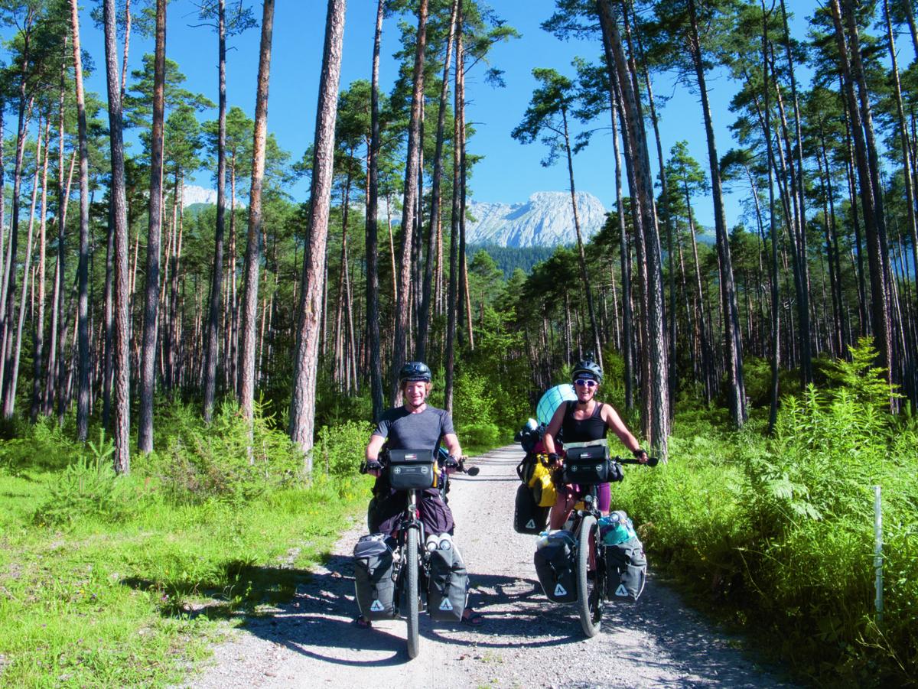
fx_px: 637
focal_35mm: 24
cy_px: 344
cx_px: 459
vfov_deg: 56.8
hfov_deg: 71.6
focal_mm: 12
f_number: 22
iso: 500
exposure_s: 1/60
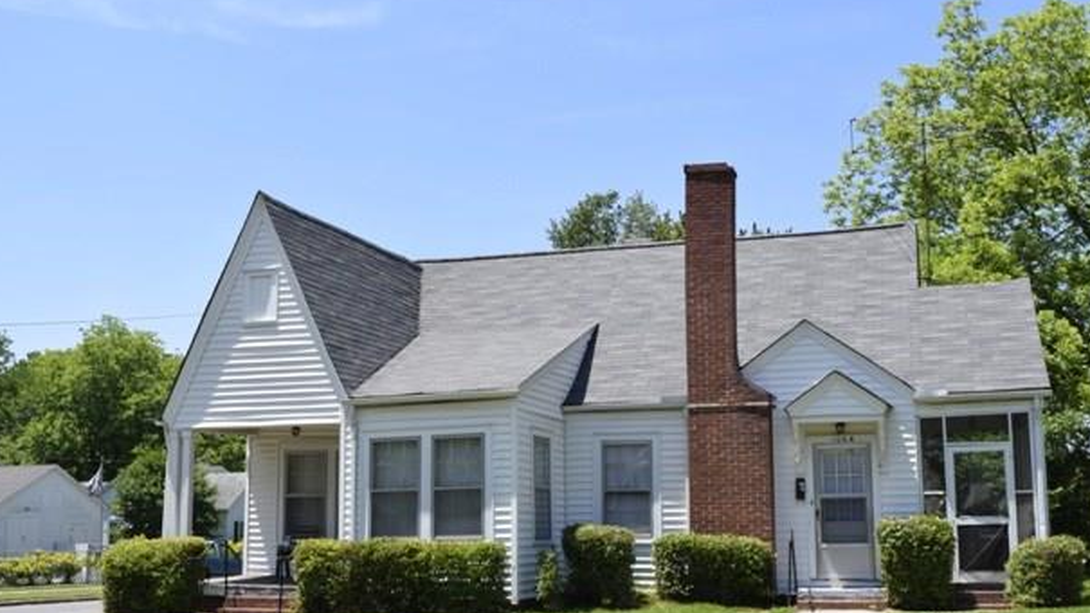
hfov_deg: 48.8
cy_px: 358
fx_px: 1201
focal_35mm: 42
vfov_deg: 28.6
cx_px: 564
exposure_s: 1/320
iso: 200
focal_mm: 25
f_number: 9
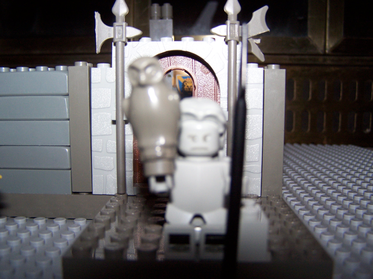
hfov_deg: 49.0
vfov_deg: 37.7
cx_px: 186
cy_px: 140
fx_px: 409
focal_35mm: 38
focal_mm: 6.3
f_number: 2.8
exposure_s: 1/60
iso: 140
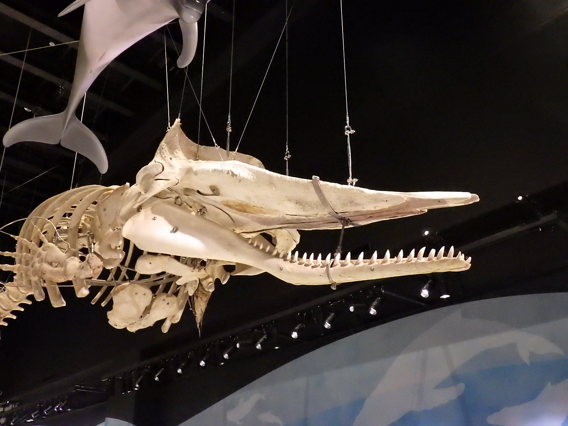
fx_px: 558
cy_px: 213
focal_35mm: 34
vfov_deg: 41.8
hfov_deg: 54.0
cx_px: 284
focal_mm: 6.1
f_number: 3.8
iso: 3200
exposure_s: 1/60
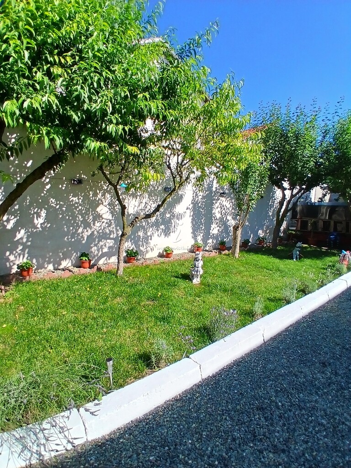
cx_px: 176
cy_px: 234
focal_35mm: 17
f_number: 2.2
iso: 50
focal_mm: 1.4
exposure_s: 1/1248
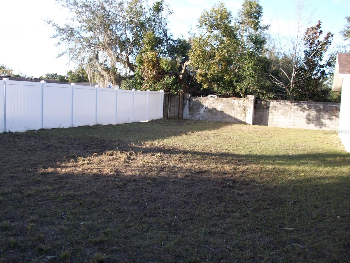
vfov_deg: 41.8
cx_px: 175
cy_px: 132
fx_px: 344
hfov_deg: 54.0
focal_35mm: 34
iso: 64
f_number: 2.8
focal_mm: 5.7
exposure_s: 1/225
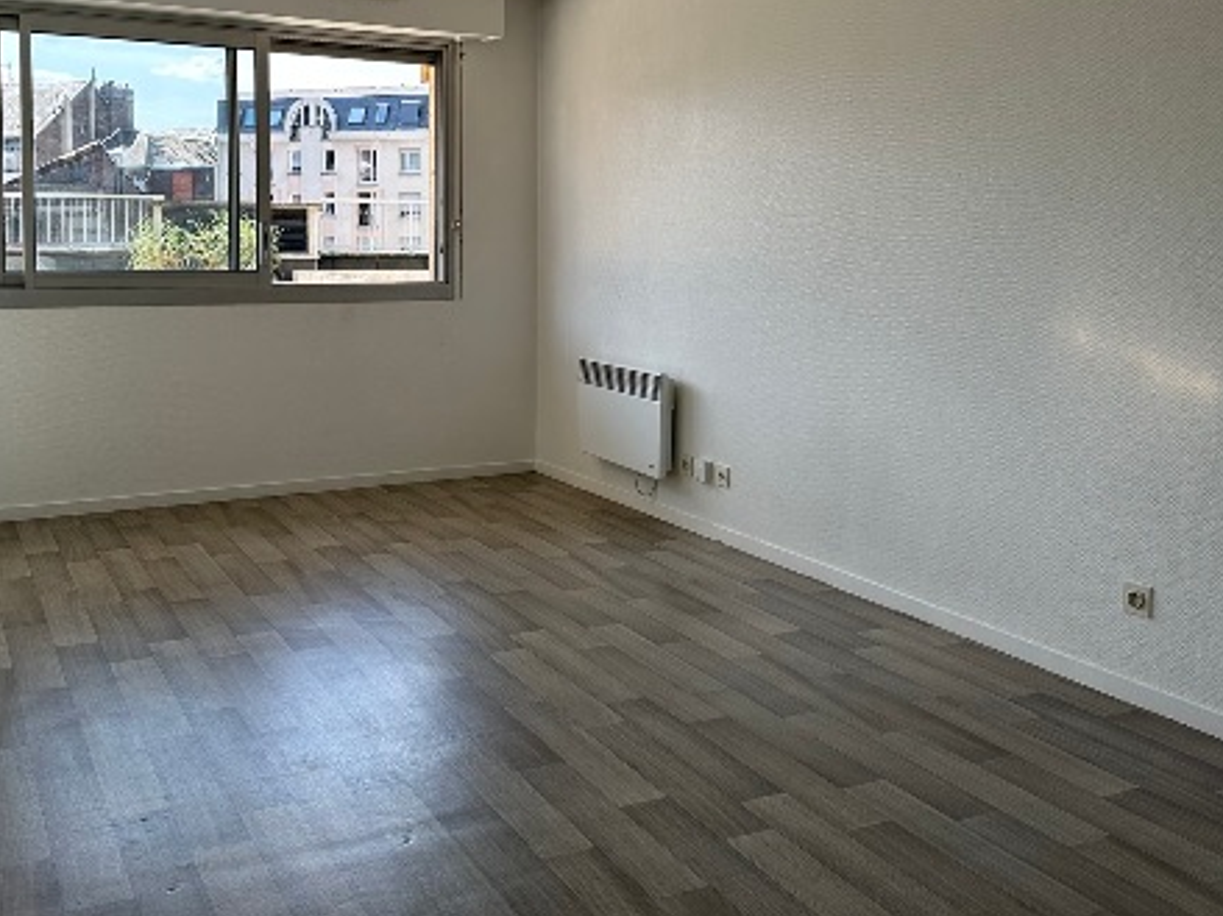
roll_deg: -0.5
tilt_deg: -3.6
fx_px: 1236
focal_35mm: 35
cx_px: 529
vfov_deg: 40.3
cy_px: 320
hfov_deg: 52.5
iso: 80
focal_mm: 6.86
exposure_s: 1/810
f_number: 1.78
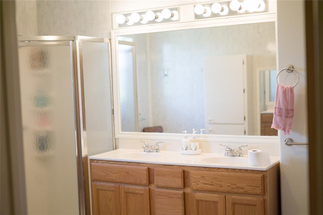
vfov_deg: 27.0
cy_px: 108
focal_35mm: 50
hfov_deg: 39.6
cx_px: 162
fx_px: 448
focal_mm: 50
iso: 400
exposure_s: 1/200
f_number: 1.8
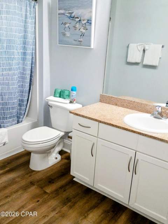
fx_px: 188
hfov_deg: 48.2
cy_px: 112
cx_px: 84
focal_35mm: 29
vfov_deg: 61.7
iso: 893
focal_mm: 4.27
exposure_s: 1/60
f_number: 1.8
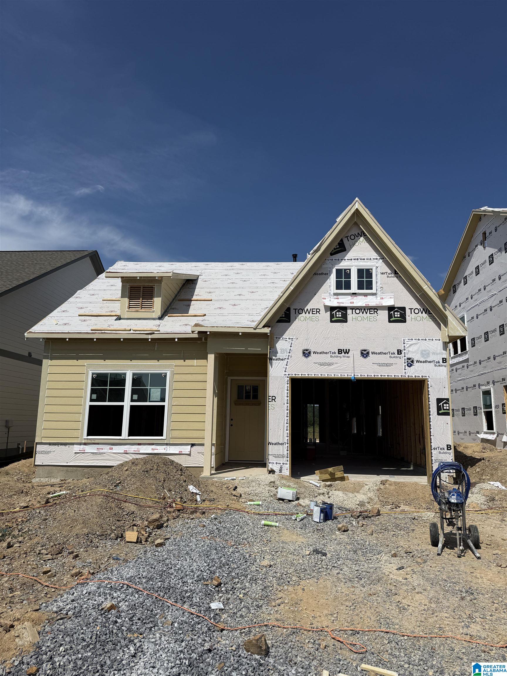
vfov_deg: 71.6
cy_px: 338
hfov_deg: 56.8
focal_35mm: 24
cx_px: 254
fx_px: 469
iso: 80
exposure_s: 1/11905
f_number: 1.78
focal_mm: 6.76
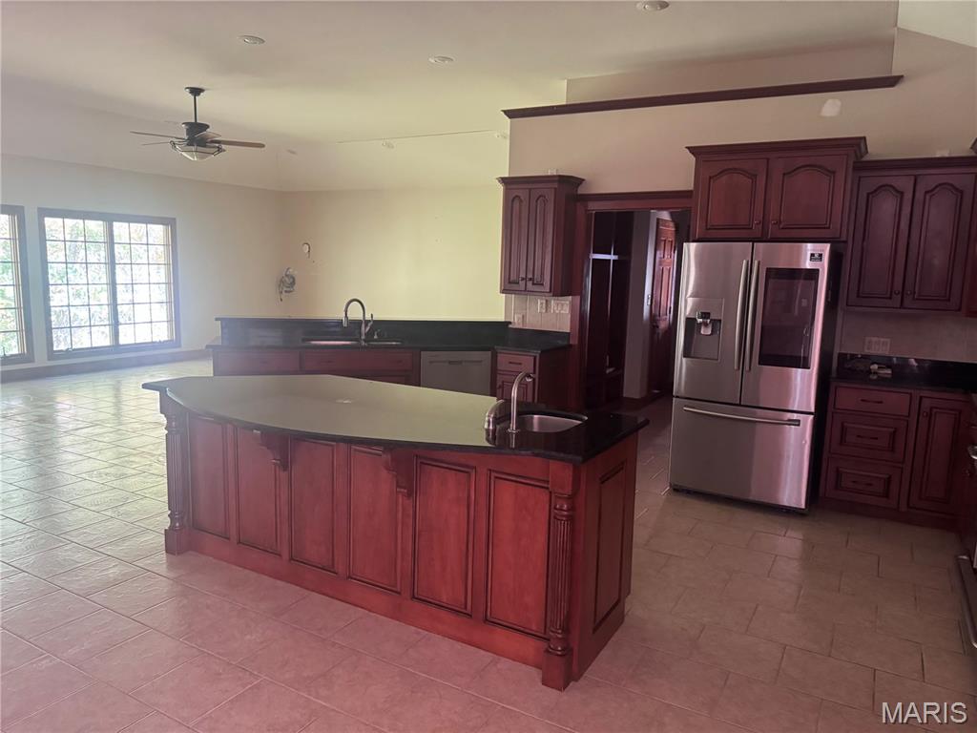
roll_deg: -2.1
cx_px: 488
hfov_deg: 71.6
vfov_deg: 56.8
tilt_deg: -9.7
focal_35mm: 24
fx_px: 677
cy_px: 366
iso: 640
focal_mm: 6.76
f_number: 1.78
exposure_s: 1/60
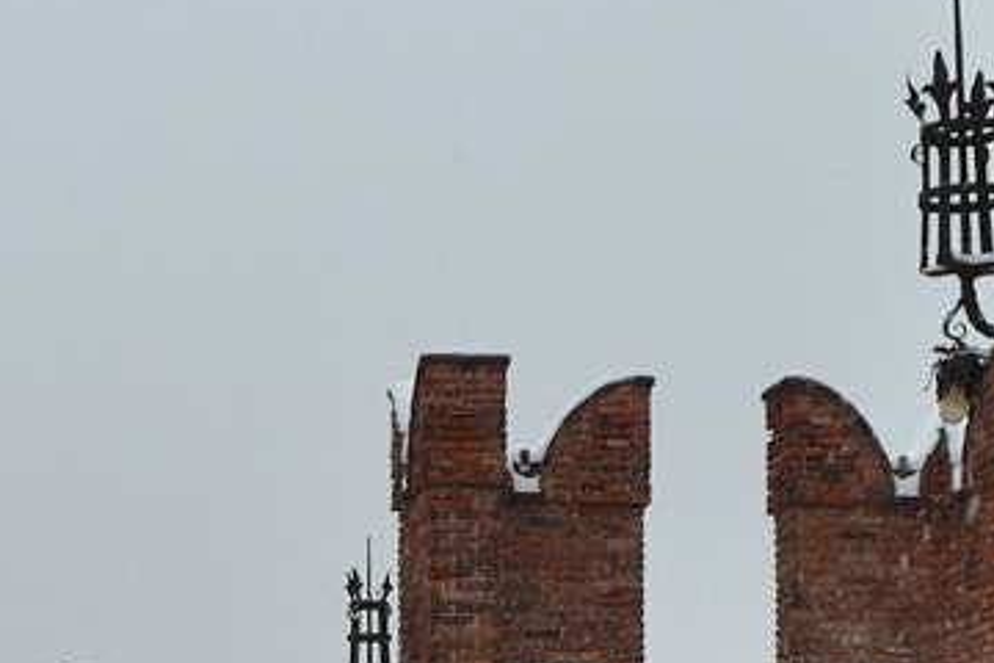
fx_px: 3313
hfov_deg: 16.5
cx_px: -99
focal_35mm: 120
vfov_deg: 11.3
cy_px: 707
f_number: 6.3
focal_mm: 18
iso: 400
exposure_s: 1/250
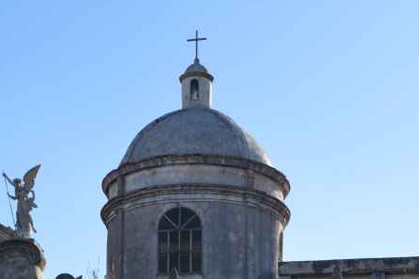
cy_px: 397
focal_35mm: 97
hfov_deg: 21.0
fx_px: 1128
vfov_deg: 13.4
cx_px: 212
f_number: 6.3
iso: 100
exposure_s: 1/200
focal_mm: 22
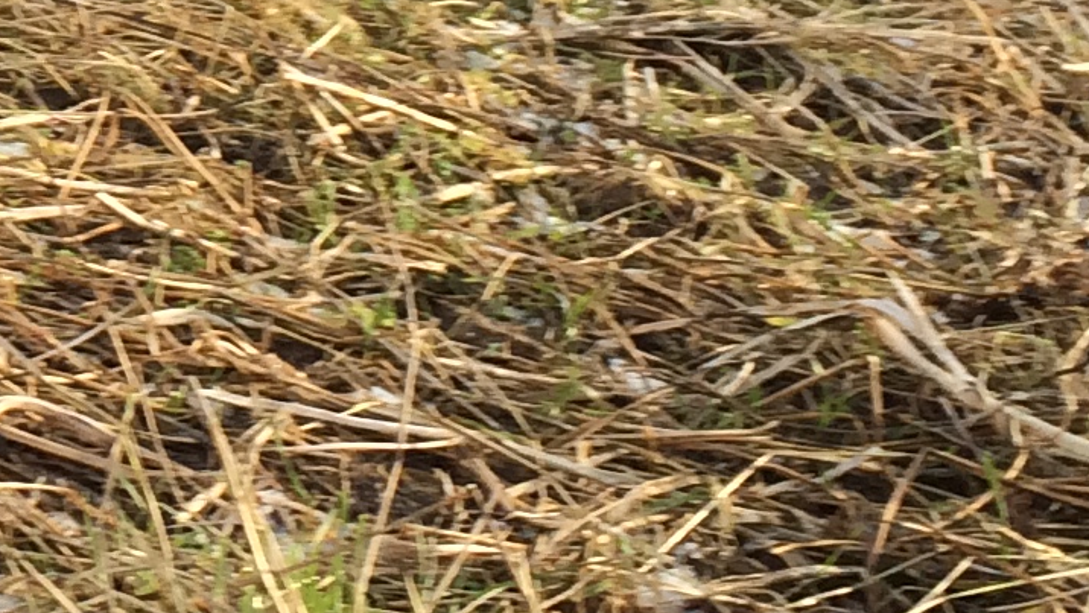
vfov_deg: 8.2
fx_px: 4159
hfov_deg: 14.1
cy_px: -368
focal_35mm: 144
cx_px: -473
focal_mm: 4.15
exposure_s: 1/578
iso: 32
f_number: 2.2
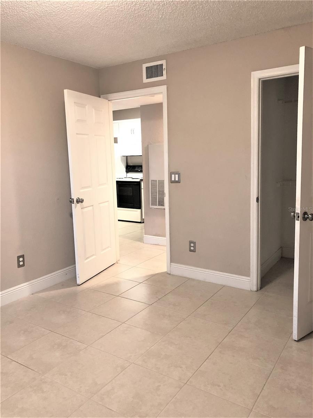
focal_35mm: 28
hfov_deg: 49.7
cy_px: 209
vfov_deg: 63.4
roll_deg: +2.1
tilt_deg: -8.0
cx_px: 156
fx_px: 338
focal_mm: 3.99
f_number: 1.8
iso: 80
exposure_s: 1/15
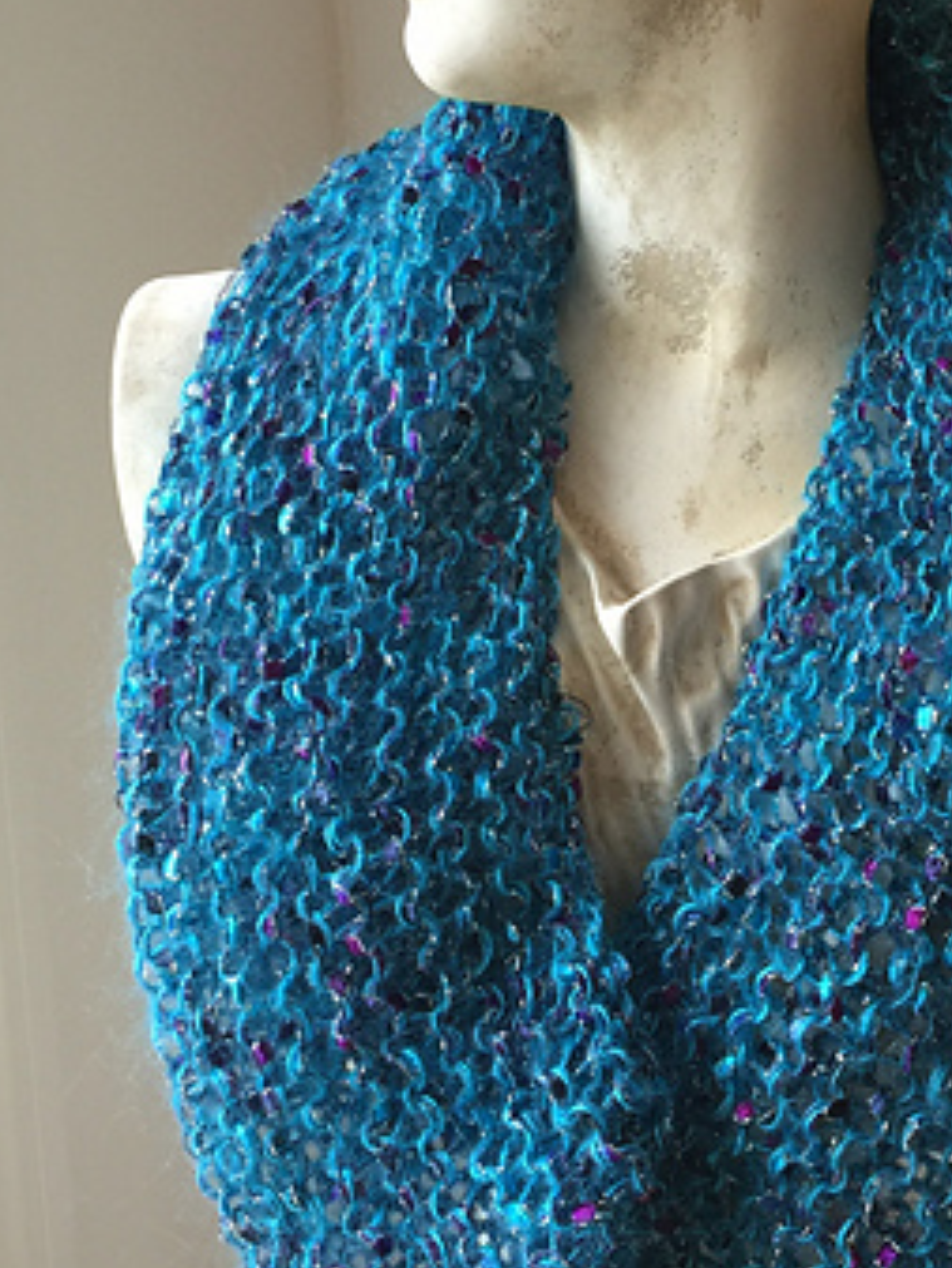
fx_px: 2016
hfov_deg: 26.1
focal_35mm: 55
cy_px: 625
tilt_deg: -13.1
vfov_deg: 34.9
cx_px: 775
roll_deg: +1.2
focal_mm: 4.15
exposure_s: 1/15
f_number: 2.2
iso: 40
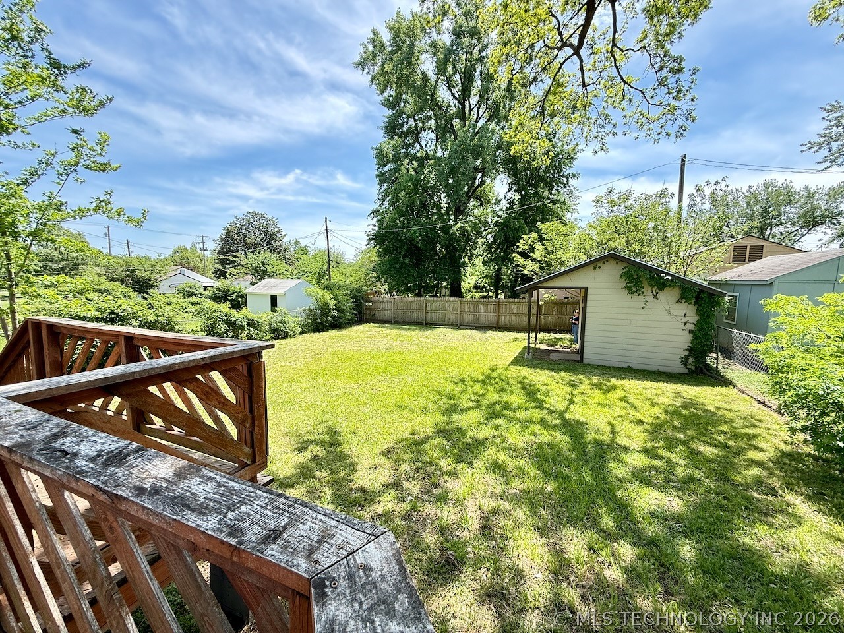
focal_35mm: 14
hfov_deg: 102.1
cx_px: 422
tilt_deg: -6.8
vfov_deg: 85.7
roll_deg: -0.7
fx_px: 341
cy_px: 316
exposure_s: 1/331
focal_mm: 2.22
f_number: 2.2
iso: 64
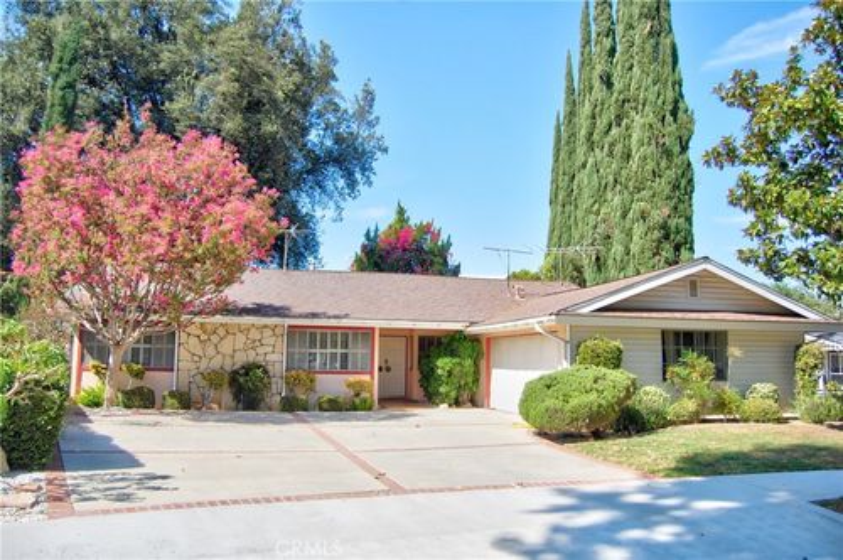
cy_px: 280
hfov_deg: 67.4
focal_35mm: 27
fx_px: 631
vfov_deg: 47.8
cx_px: 422
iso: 200
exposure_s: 1/640
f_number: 4
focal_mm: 18
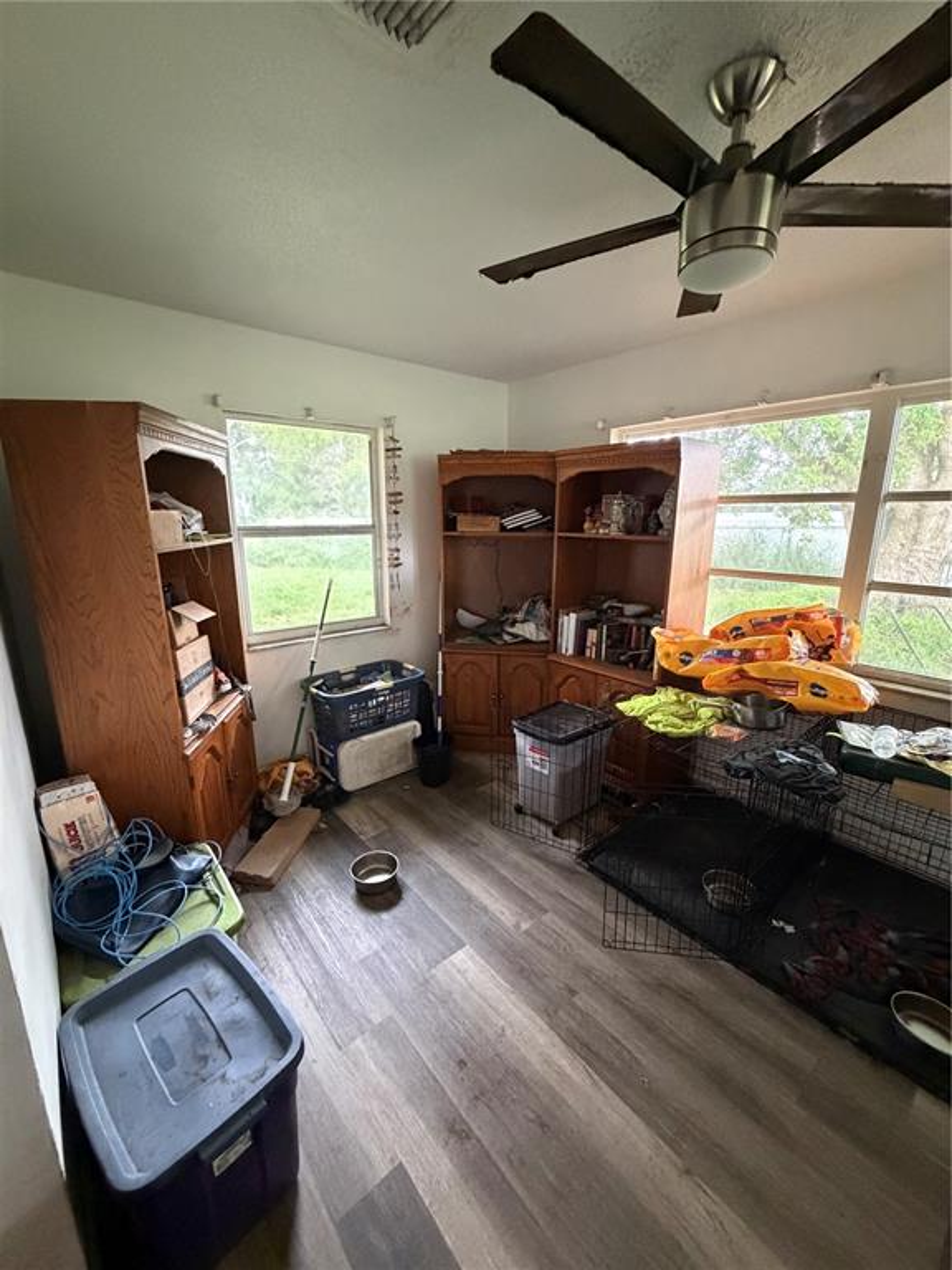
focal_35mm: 14
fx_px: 513
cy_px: 635
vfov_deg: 102.1
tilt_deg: -13.7
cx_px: 476
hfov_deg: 85.7
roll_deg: -0.3
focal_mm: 2.22
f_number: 2.2
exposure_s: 1/60
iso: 1000
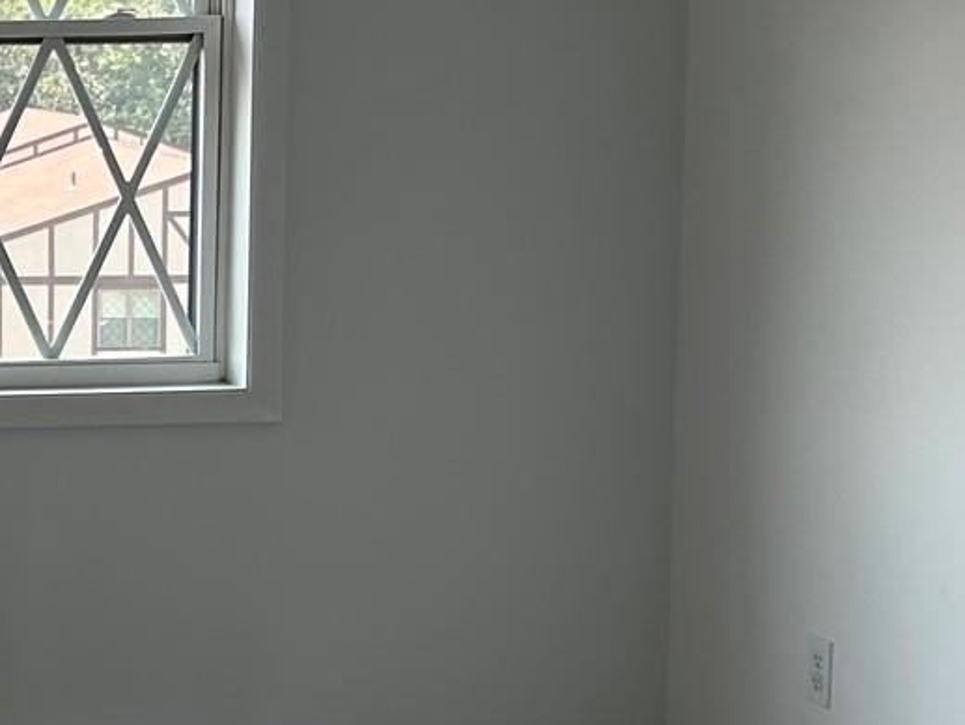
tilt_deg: -6.9
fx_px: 2872
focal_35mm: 103
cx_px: -301
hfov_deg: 17.8
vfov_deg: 14.4
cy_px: 355
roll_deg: +0.9
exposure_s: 1/187
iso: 40
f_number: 1.5
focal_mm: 5.7
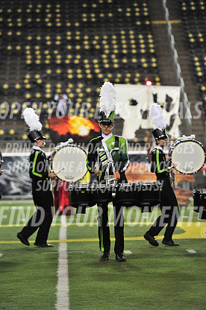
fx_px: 1584
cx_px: 100
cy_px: 165
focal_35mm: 184
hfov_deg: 7.4
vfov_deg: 11.2
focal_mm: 170
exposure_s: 1/2000
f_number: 2.8
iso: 3200
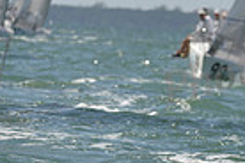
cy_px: 127
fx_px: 6295
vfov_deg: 1.5
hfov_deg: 2.2
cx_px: 506
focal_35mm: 925
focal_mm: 220
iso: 200
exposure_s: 1/1250
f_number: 6.3
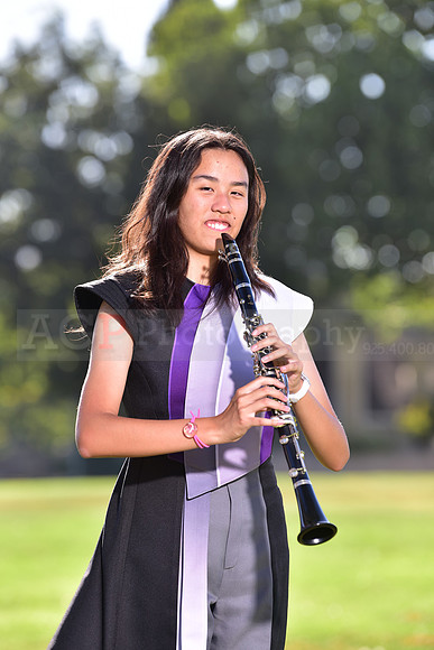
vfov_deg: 10.3
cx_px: 217
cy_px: 325
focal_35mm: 200
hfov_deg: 6.9
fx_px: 3614
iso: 100
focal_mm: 200
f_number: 4.5
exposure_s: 1/250
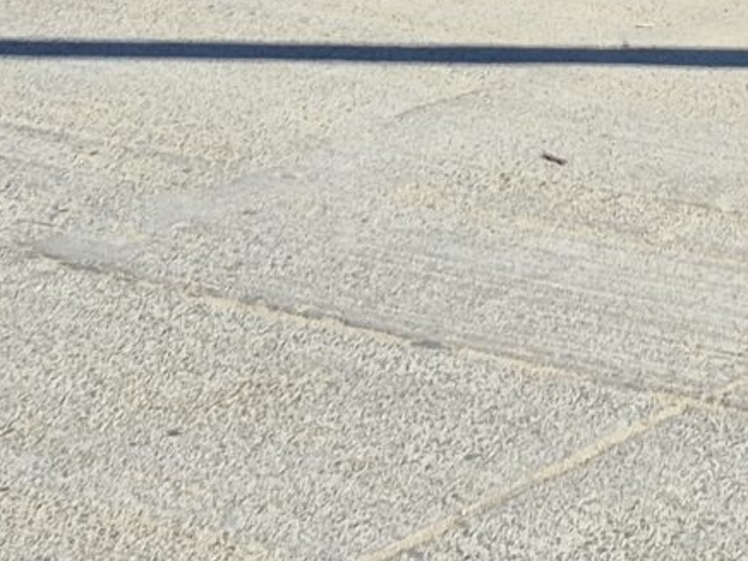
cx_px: 1035
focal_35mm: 135
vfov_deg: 9.0
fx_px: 2917
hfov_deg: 13.9
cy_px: -1081
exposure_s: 1/1312
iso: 25
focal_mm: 5.4
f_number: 1.8
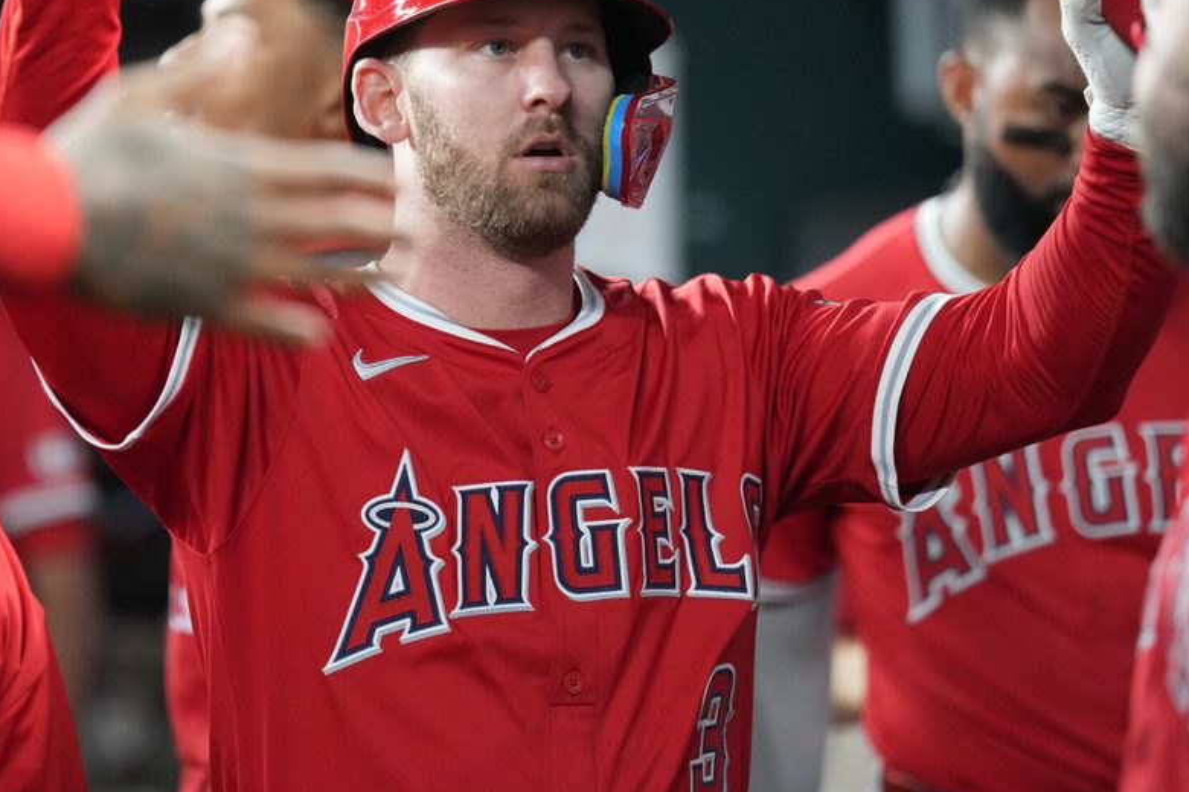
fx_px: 9247
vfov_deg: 4.9
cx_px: 422
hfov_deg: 7.4
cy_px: 247
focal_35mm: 280
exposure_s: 1/800
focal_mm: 182
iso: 3200
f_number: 2.8
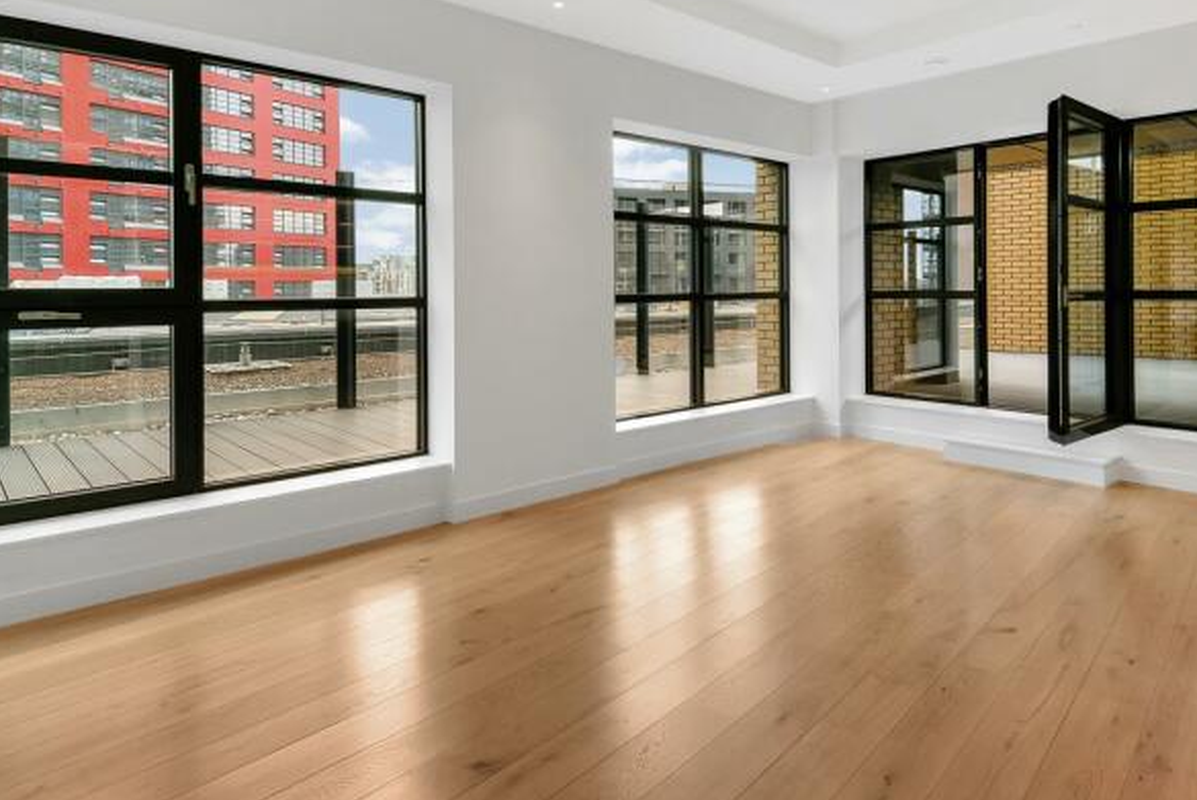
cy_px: 307
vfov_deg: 58.9
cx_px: 730
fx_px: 699
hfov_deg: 80.0
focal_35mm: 21
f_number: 16
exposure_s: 1/2
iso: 200
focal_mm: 12
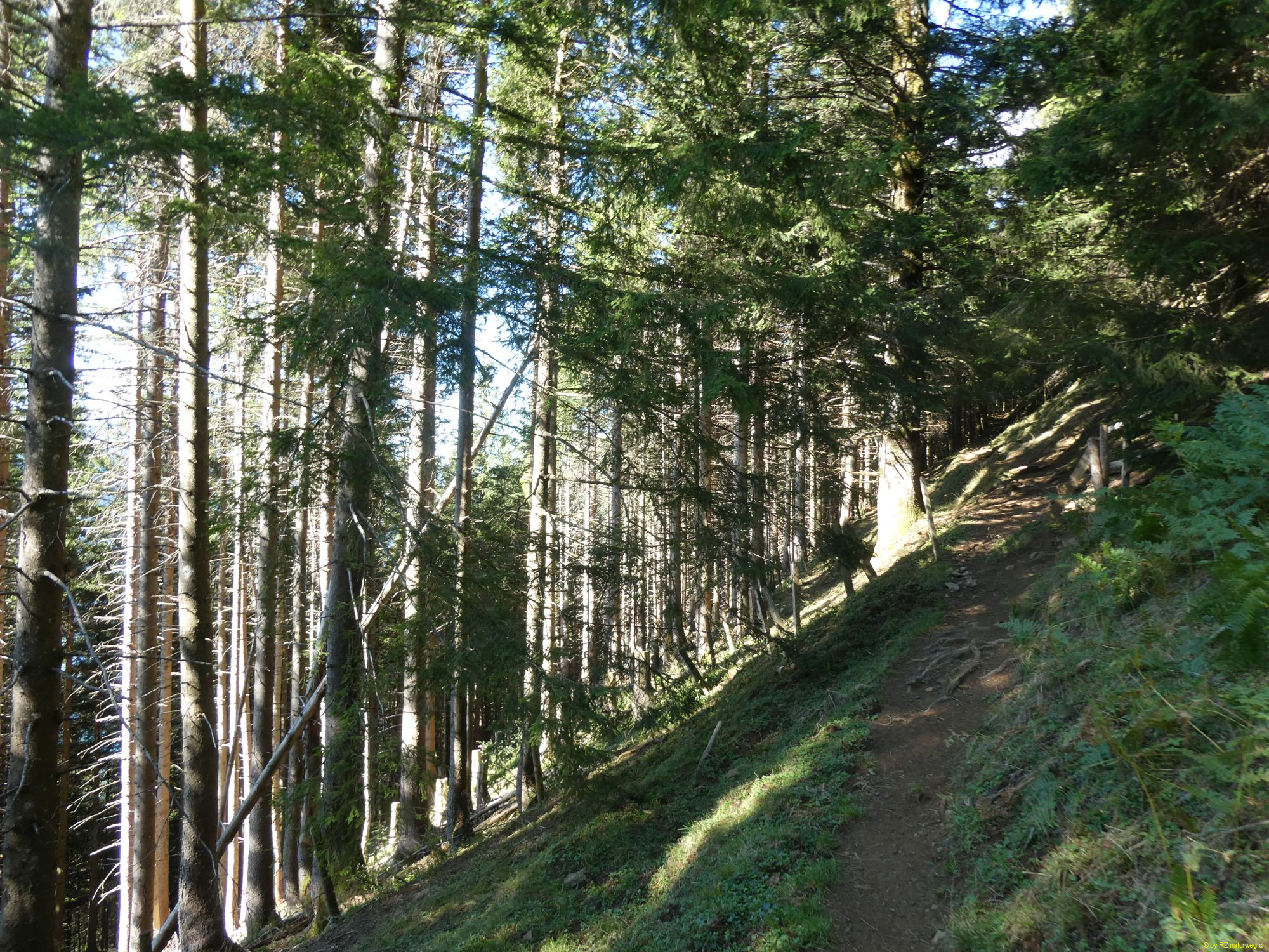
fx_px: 880
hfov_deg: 71.6
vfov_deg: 56.8
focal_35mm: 24
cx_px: 634
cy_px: 476
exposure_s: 1/60
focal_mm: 4.3
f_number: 3.3
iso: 80
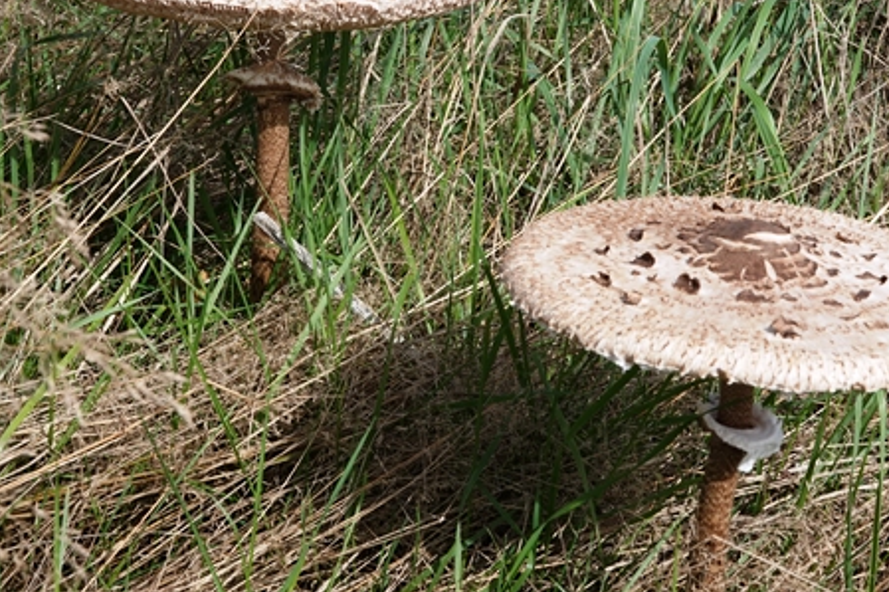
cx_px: 463
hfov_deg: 26.3
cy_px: 219
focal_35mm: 77
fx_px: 1901
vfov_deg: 17.7
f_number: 8
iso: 100
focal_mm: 19.68
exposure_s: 1/160
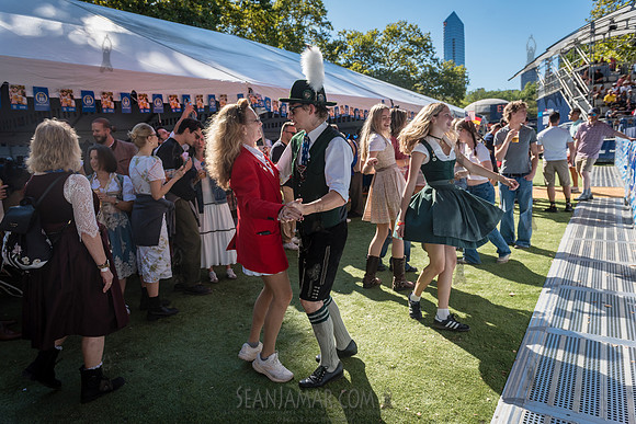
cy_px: 212
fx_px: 424
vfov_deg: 53.2
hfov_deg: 73.7
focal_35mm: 24
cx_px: 318
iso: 250
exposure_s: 1/1250
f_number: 4
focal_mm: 24
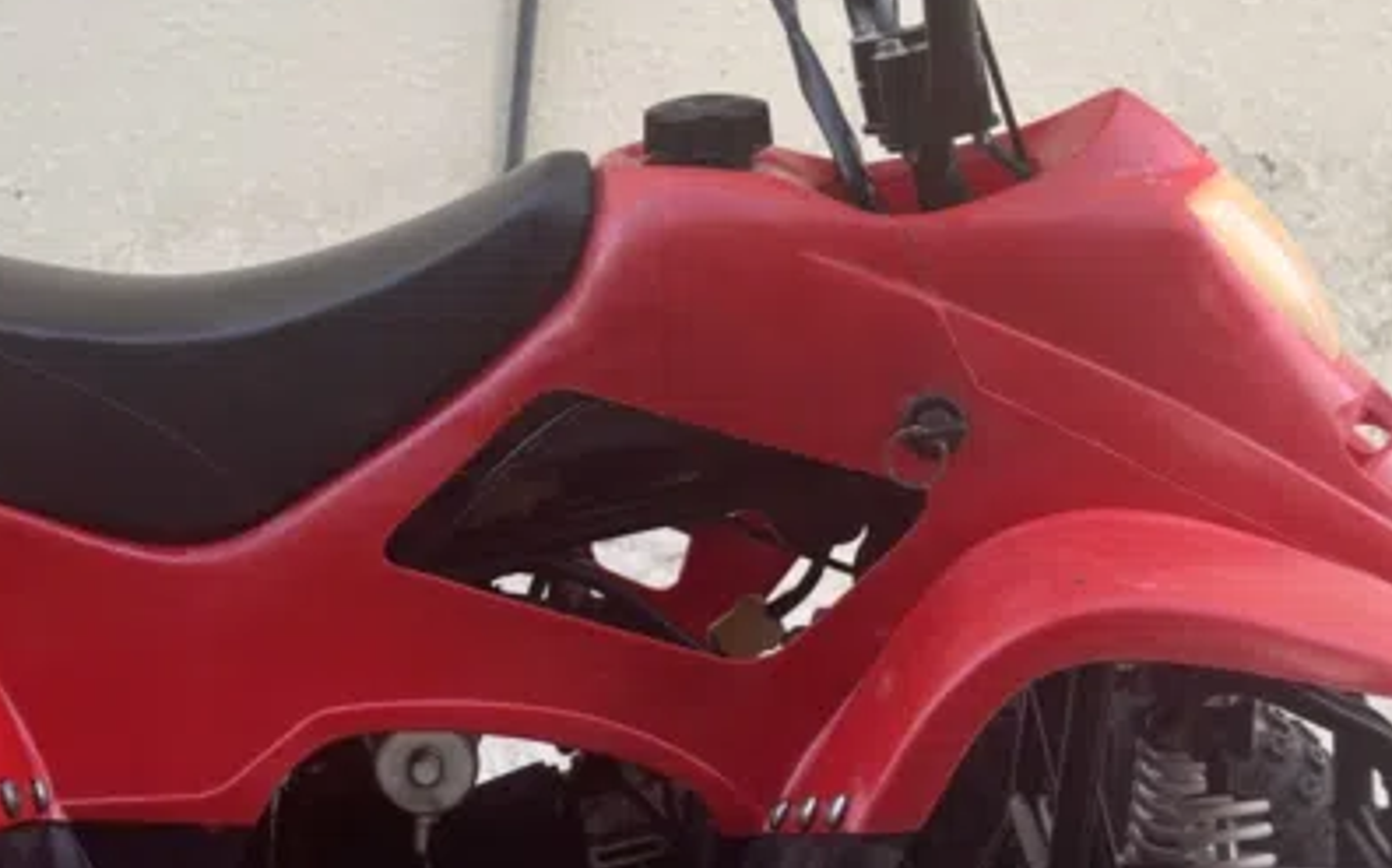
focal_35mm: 60
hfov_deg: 33.4
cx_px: 355
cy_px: 622
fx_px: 2275
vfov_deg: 21.5
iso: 125
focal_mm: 6.76
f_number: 1.78
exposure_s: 1/94
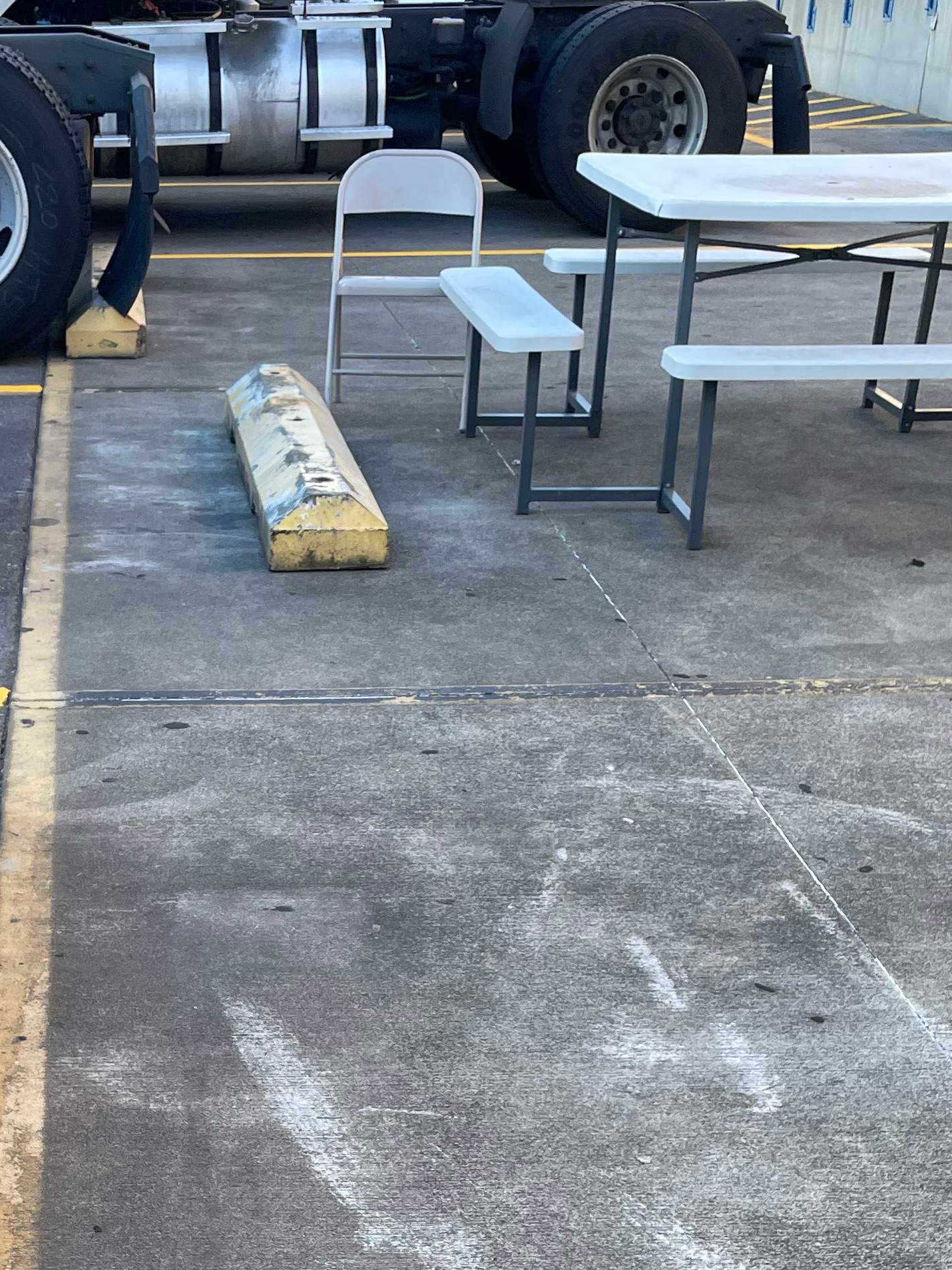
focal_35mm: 55
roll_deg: -2.3
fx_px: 2016
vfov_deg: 31.6
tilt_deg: -31.4
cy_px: 1341
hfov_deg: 26.3
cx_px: 247
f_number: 1.6
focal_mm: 4.2
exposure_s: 1/121
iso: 40
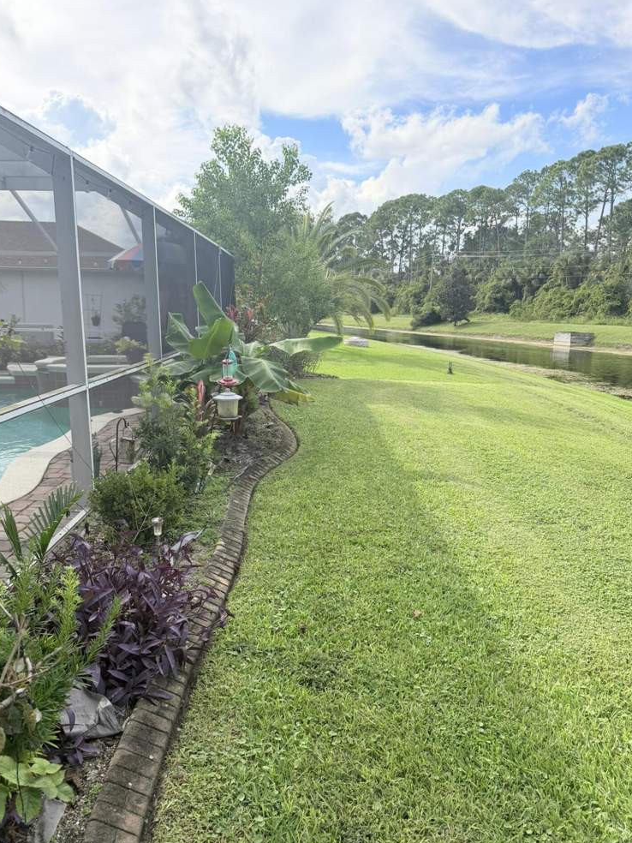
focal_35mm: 26
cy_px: 439
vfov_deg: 67.3
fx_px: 633
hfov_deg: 53.0
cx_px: 303
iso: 100
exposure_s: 1/3425
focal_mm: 6.76
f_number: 1.78
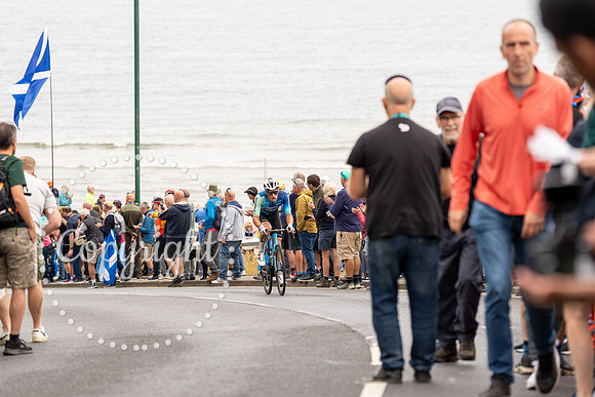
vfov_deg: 10.0
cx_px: 298
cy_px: 198
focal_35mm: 137
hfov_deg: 14.9
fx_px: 2271
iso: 320
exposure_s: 1/1000
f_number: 3.5
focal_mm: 129
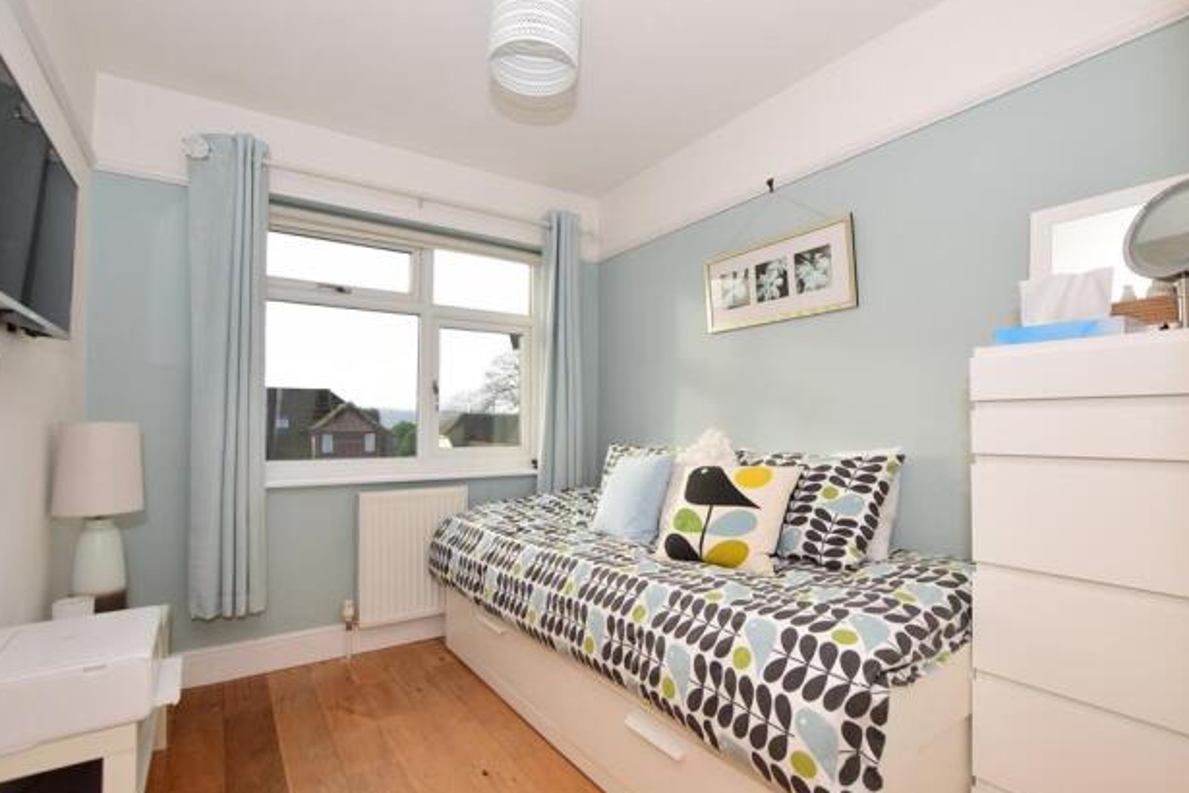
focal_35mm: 16
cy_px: 394
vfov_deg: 73.7
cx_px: 594
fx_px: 528
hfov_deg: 96.7
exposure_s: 1/200
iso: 400
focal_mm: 10
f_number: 7.1
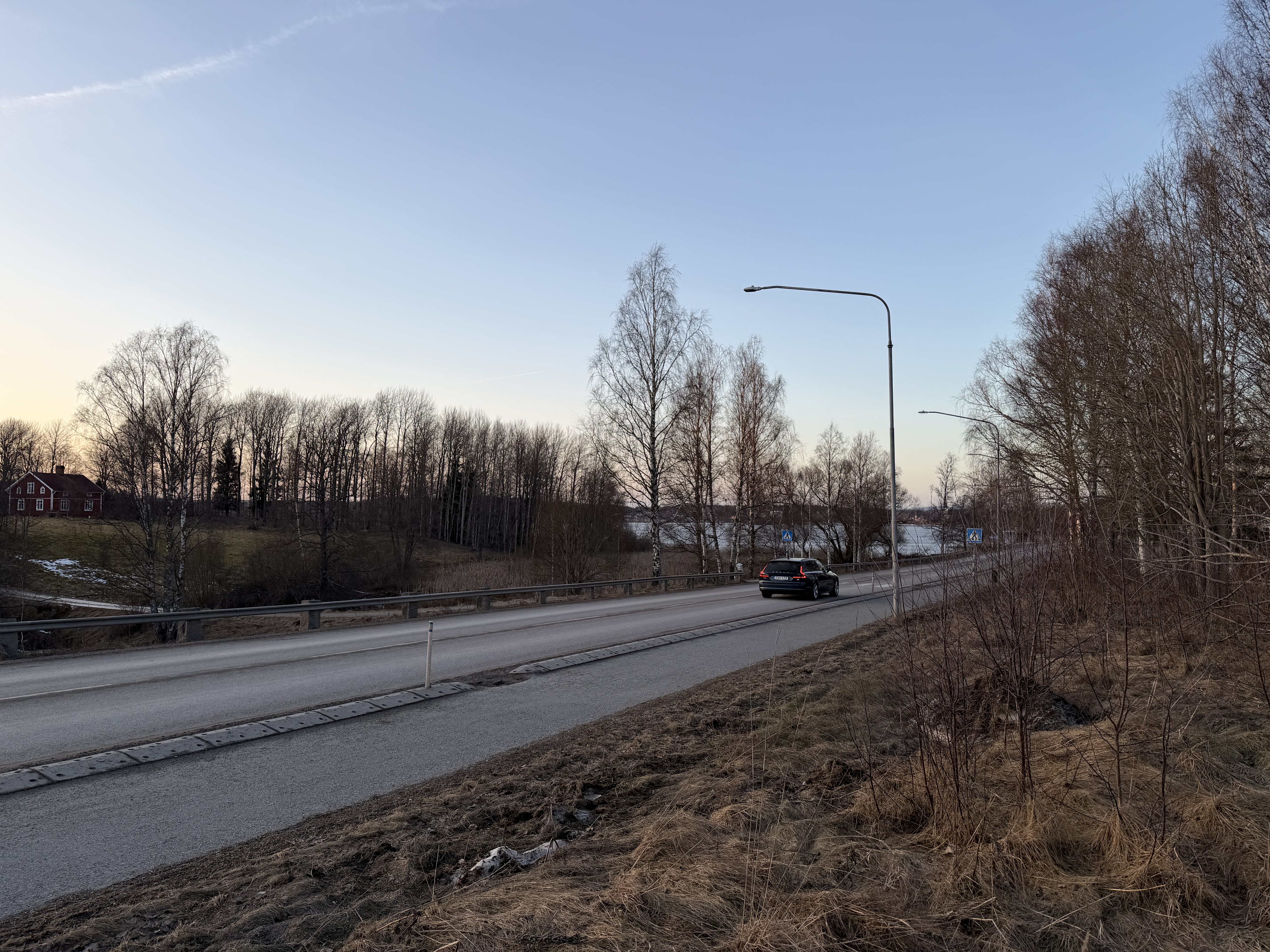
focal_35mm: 24
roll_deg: -0.6
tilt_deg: +2.0
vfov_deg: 56.8
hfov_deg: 71.6
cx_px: 635
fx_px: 881
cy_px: 476
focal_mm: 6.76
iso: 80
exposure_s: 1/757
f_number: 1.78
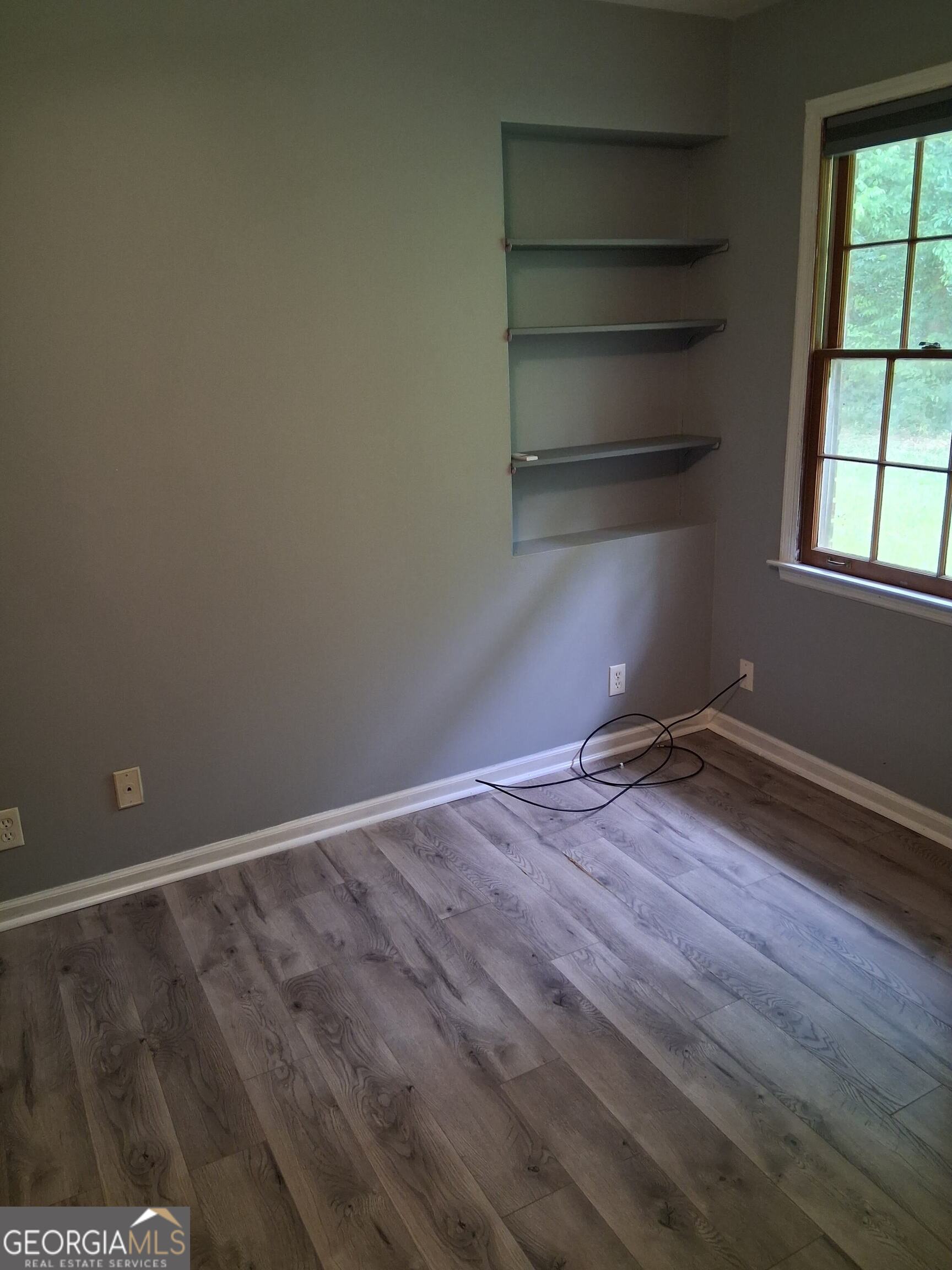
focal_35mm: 26
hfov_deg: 53.1
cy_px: 635
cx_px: 476
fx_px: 953
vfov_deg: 67.3
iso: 320
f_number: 1.8
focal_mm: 3.98
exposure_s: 1/50
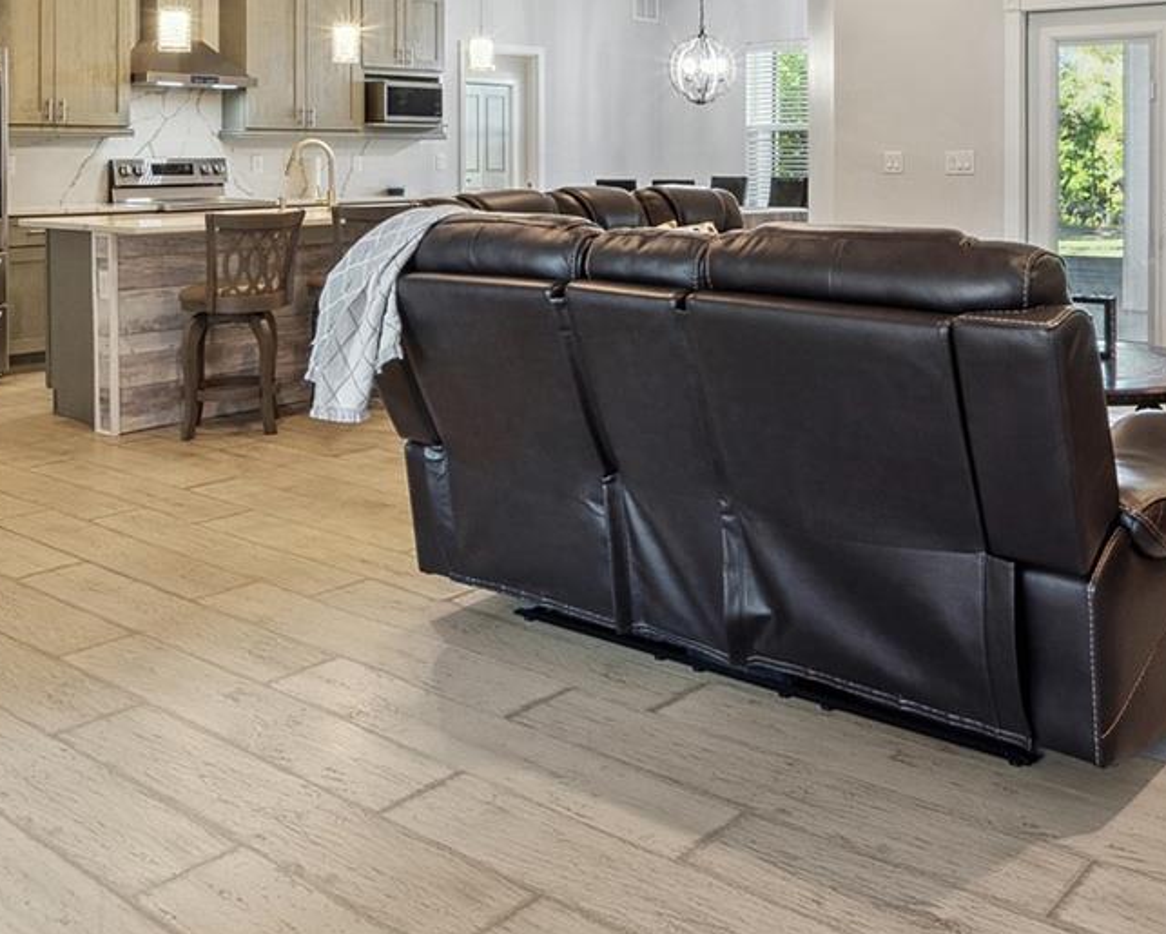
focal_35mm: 35
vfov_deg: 39.7
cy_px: 122
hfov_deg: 51.0
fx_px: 1208
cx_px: 727
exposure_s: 1/2.5
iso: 200
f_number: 13
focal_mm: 10
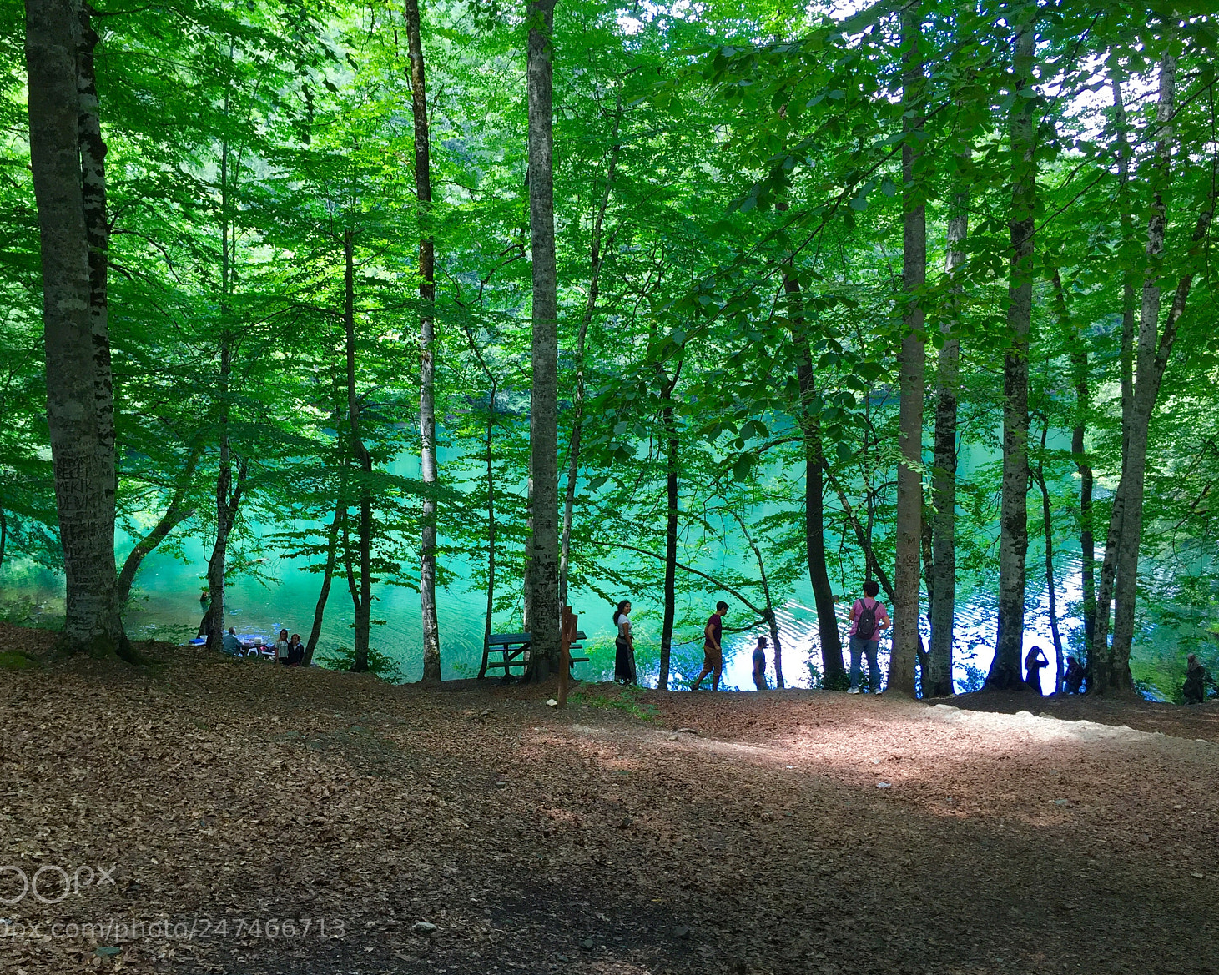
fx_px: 1118
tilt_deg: -8.5
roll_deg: -1.0
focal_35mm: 31
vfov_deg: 47.1
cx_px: 577
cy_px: 494
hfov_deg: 57.1
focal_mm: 4.15
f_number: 2.2
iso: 50
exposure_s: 1/100
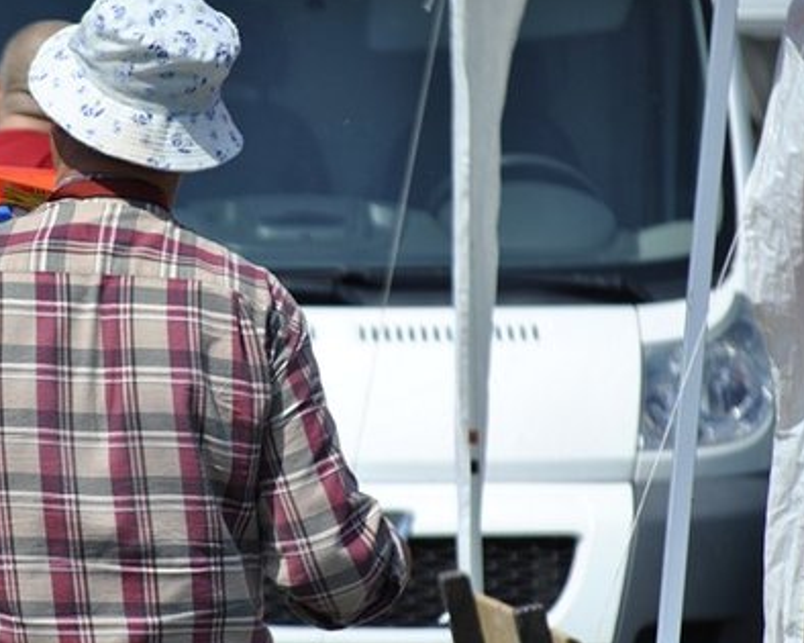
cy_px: 338
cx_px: 222
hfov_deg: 4.2
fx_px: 11062
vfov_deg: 3.3
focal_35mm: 465
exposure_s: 1/1000
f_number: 5.6
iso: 200
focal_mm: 200
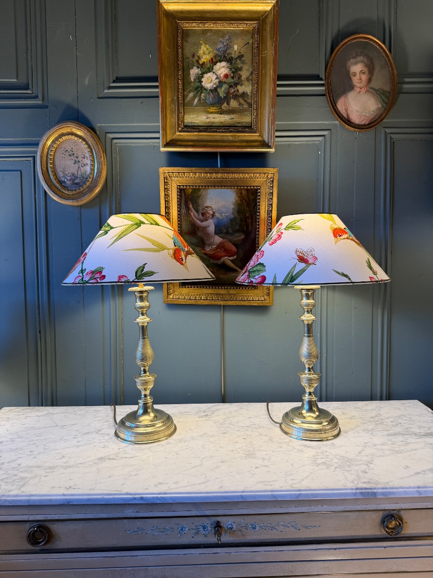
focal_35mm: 24
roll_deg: +0.3
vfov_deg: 71.6
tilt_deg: -4.0
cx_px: 216
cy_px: 289
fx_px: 400
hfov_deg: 56.8
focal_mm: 6.76
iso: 80
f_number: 1.78
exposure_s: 1/100
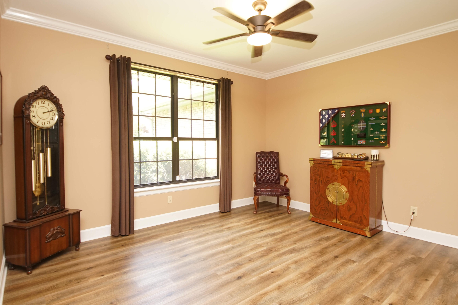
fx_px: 229
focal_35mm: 18
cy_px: 152
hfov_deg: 90.0
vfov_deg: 67.4
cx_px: 229
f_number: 5
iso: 1000
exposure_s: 1/60
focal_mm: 12
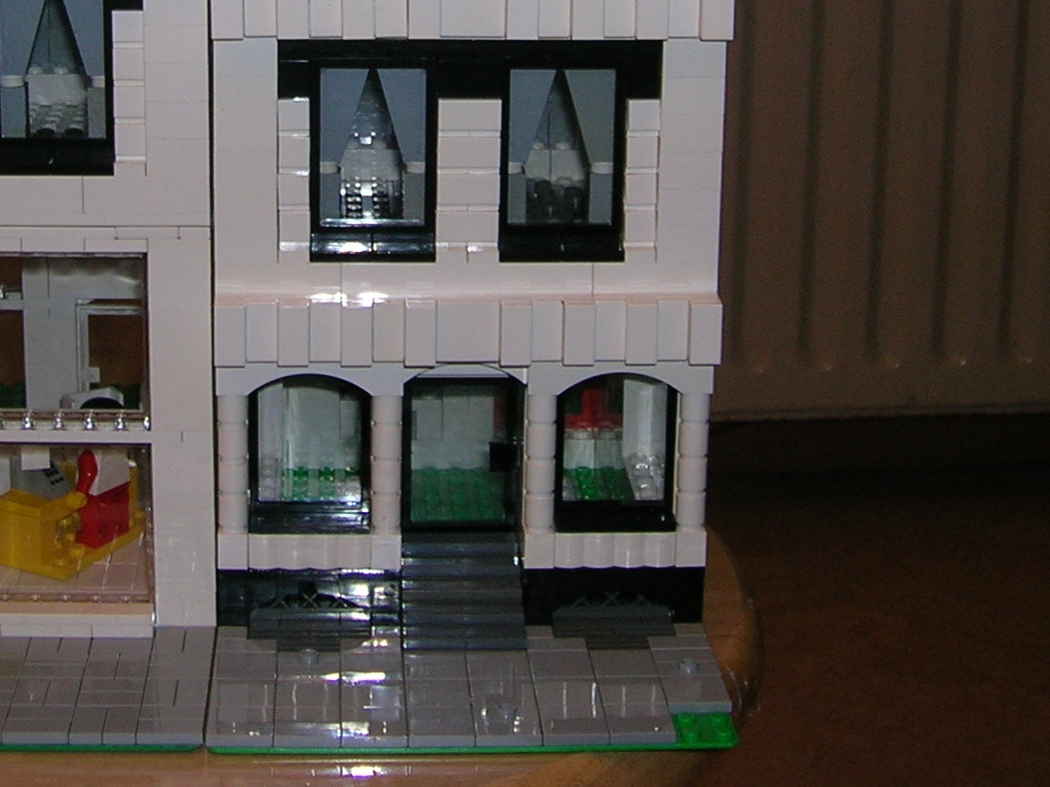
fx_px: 2243
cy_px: -47
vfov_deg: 19.2
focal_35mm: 74
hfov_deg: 26.3
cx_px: 401
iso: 50
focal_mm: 5.7
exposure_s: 1/60.1
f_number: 2.9
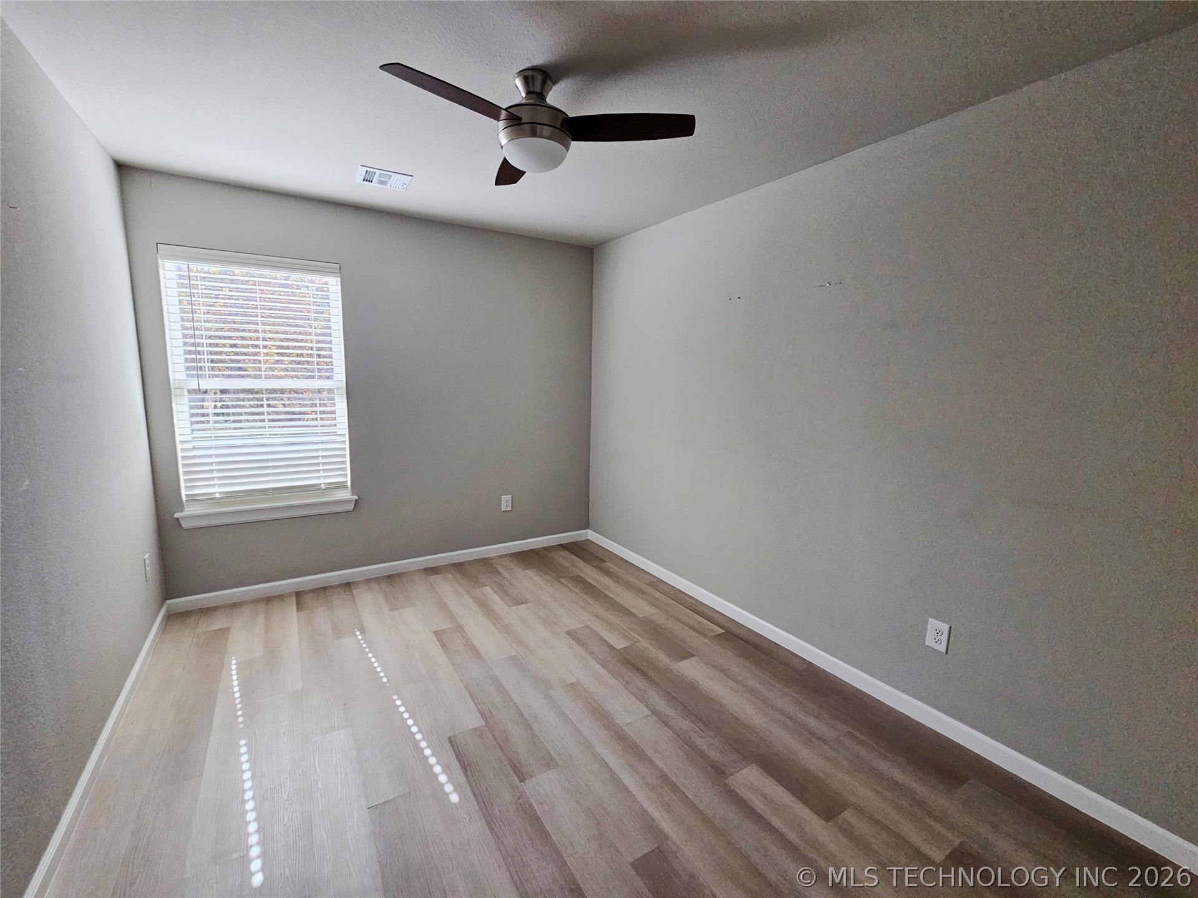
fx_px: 450
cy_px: 449
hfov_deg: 106.2
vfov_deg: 89.9
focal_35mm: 13
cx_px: 599
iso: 250
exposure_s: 1/359
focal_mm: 2.2
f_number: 2.2
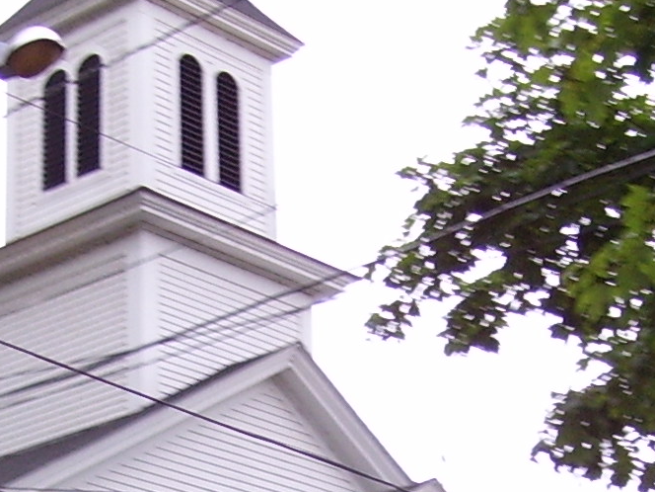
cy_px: 701
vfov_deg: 11.4
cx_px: 249
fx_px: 2365
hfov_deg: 15.7
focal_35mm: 125
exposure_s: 1/60
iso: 100
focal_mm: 6
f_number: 2.7
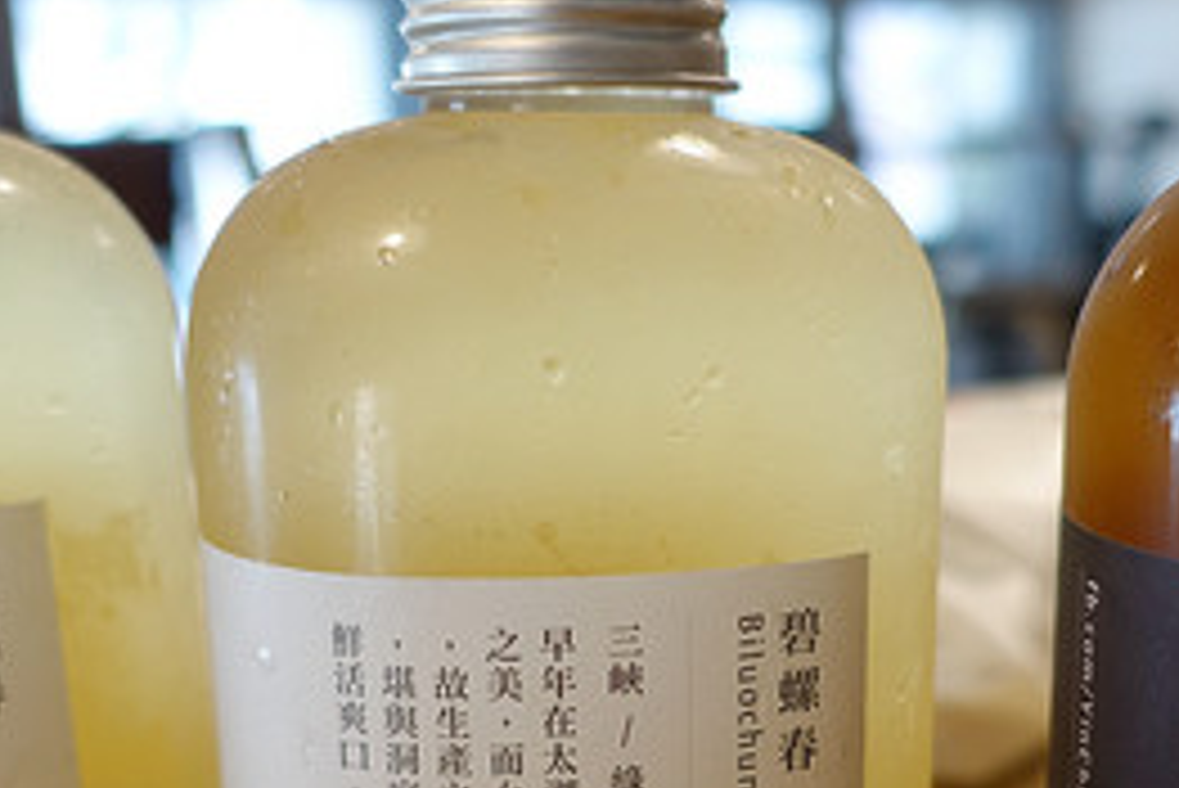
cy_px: 702
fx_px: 1802
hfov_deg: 36.1
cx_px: 720
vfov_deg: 24.0
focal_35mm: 55
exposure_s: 1/30
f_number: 1.8
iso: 125
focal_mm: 8.8
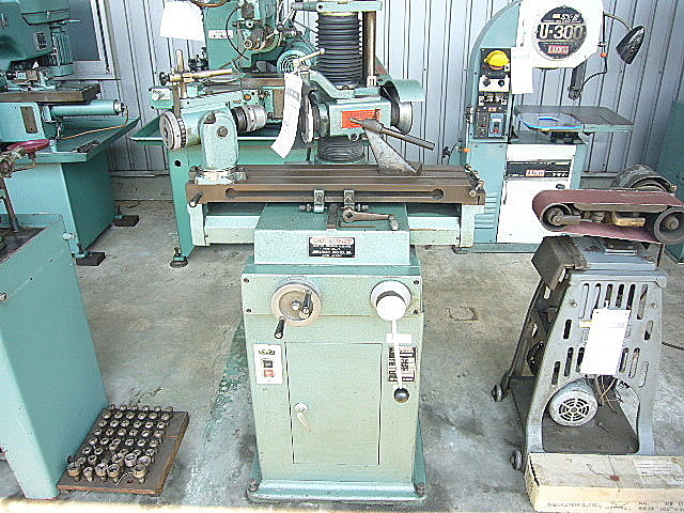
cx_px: 342
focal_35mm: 28
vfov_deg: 49.7
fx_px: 553
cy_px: 256
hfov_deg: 63.4
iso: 80
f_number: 2.8
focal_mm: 4.6
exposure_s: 1/80
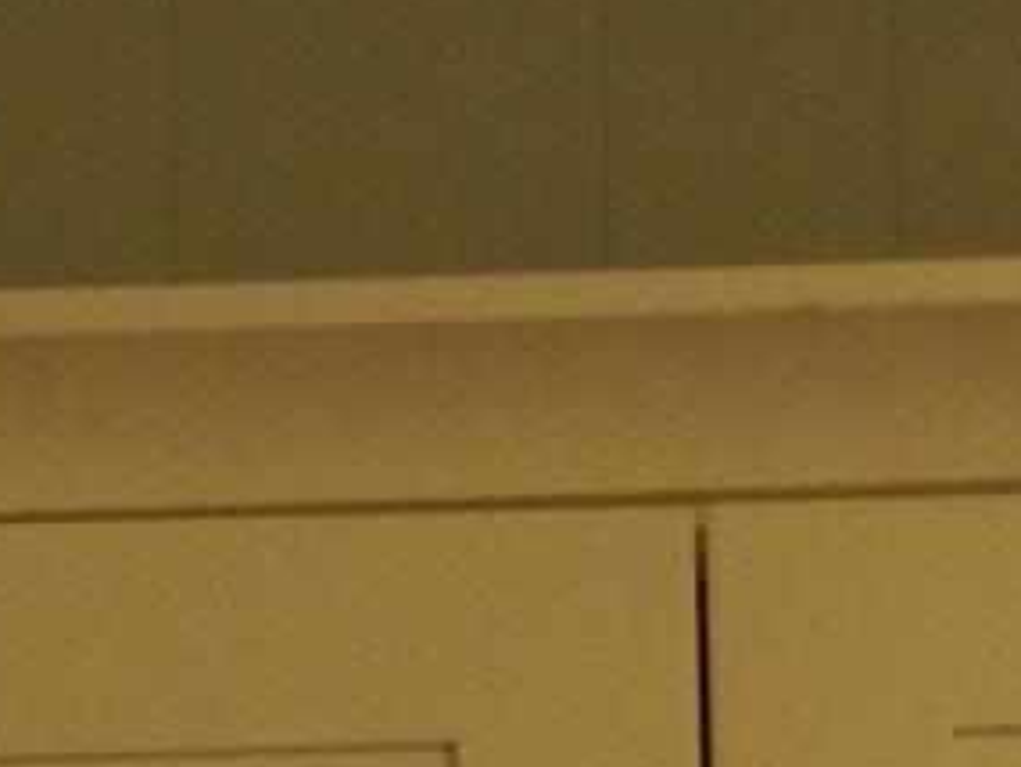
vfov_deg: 6.4
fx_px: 6787
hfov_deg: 8.6
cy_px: 1068
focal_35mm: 230
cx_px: 179
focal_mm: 5.7
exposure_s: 1/30
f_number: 3.8
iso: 180
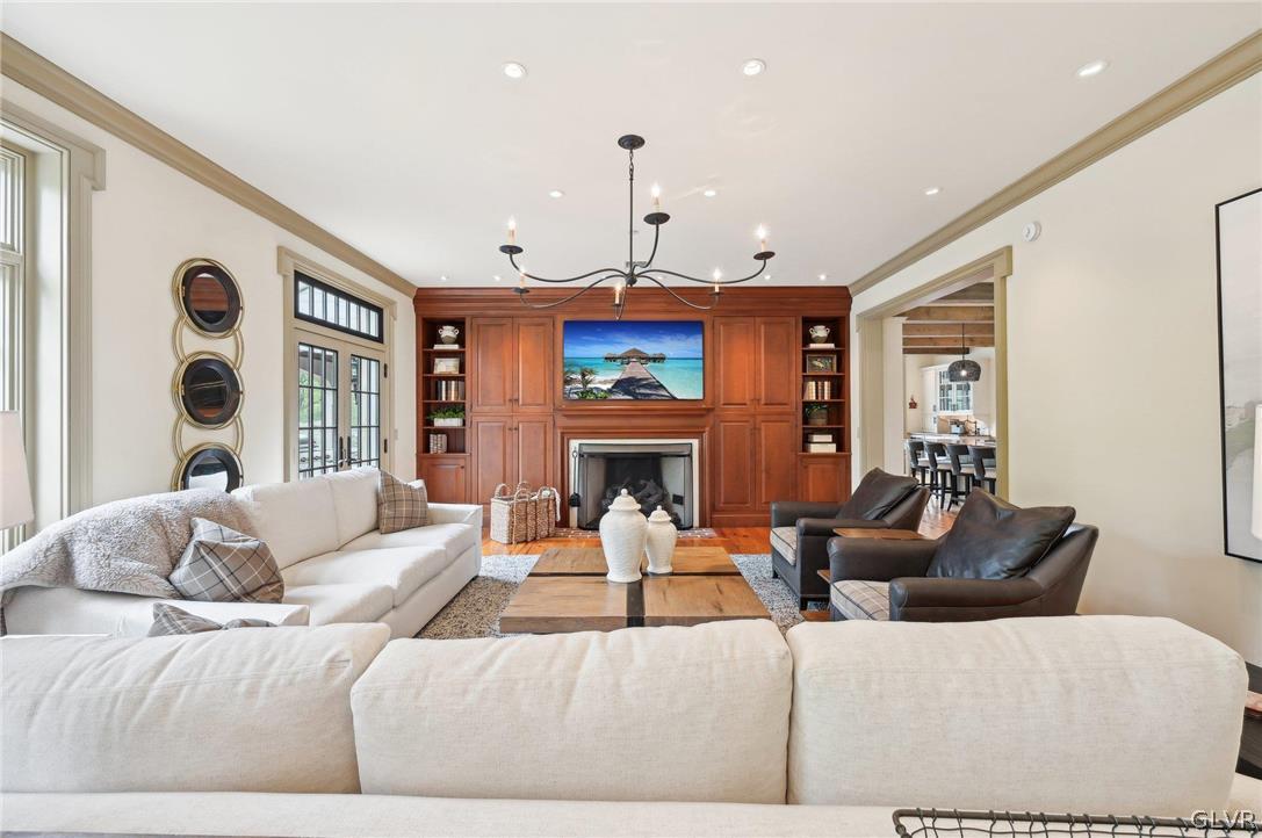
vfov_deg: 81.1
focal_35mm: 14
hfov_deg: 104.3
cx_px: 631
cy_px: 419
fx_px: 490
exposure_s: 1/10
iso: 400
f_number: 8
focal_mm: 14
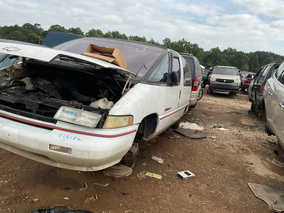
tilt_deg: -7.7
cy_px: 106
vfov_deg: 48.2
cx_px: 142
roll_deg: -2.8
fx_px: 238
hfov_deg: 61.7
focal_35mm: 29
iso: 16
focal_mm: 3
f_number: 1.8
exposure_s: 1/1675
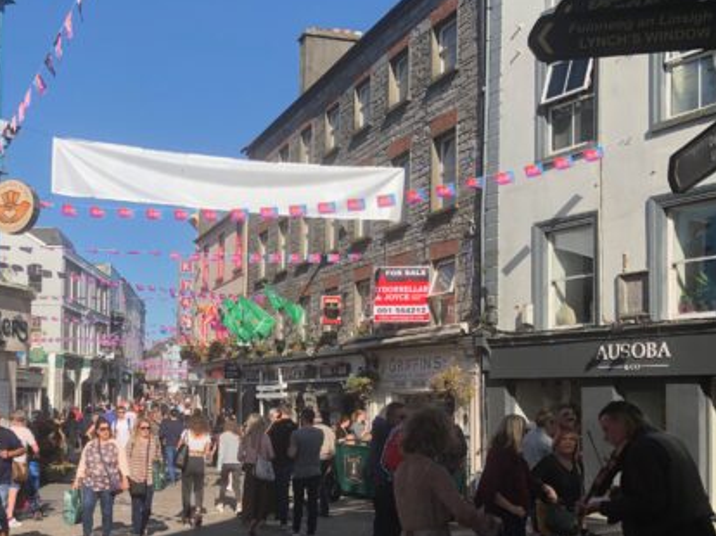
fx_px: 951
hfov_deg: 40.5
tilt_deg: +1.3
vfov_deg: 31.1
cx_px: 216
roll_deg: -0.2
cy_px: 377
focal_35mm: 46
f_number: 1.8
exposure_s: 1/1715
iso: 20
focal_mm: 4
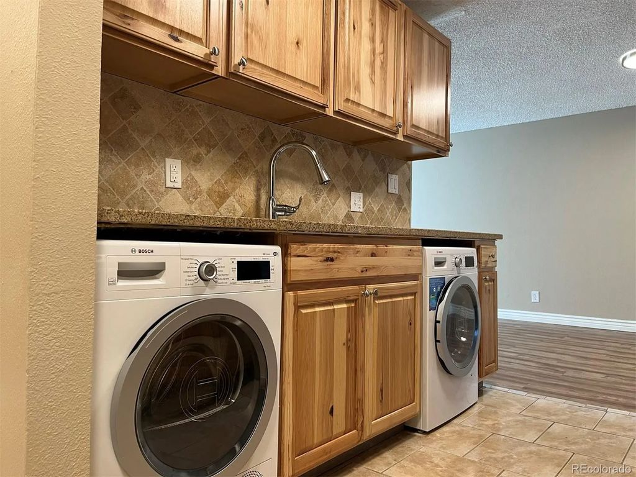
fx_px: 478
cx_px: 318
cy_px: 238
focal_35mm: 26
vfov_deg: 53.1
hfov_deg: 67.3
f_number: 1.6
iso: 160
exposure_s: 1/60
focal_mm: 5.1
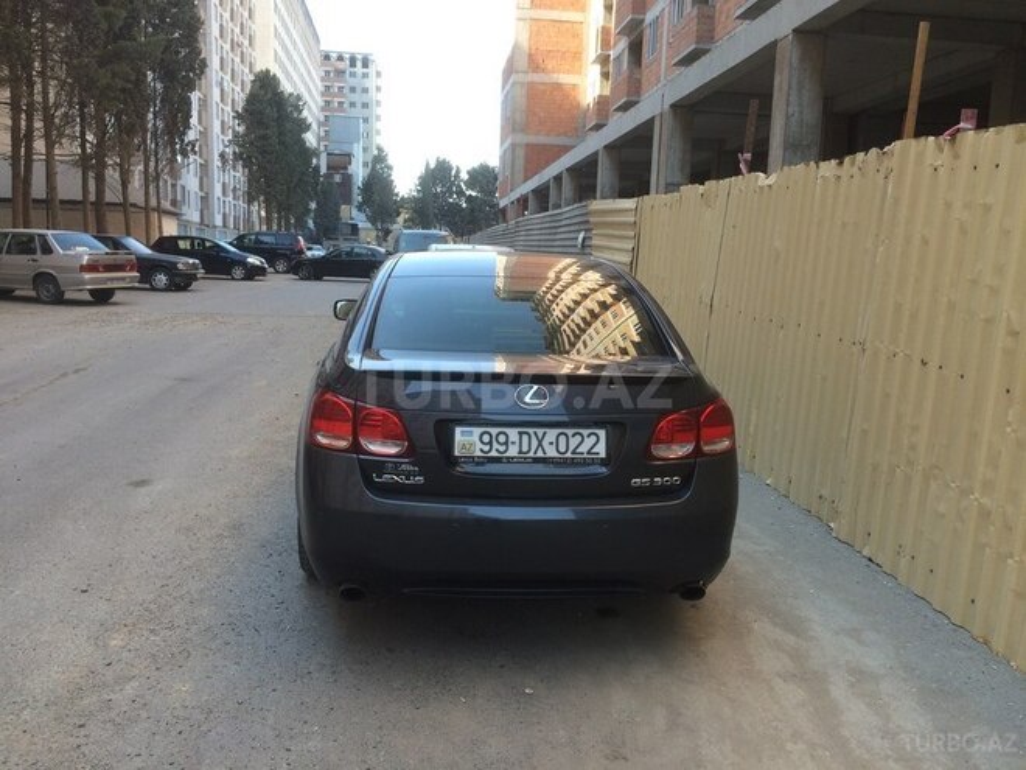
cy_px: 385
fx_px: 860
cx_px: 513
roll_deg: -0.6
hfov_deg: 61.7
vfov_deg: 48.2
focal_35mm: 29
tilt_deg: -9.8
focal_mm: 4.15
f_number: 2.2
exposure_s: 1/241
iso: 32
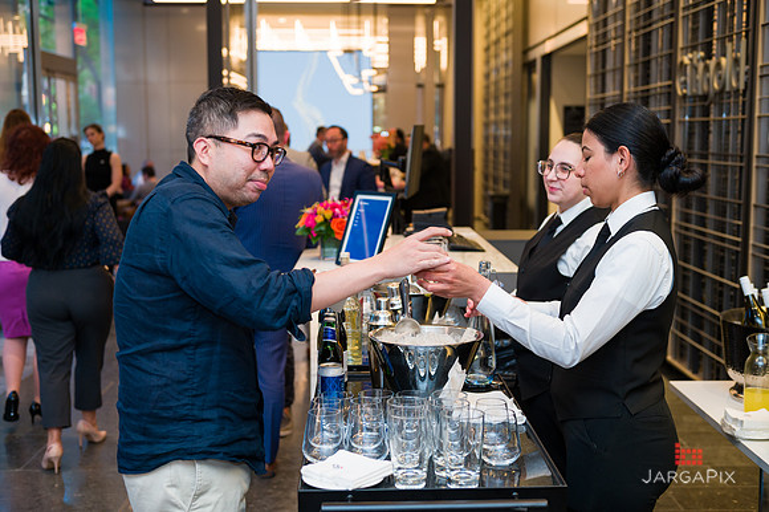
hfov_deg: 41.1
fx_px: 1025
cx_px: 384
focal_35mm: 48
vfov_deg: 28.0
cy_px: 256
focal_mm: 48
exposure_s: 1/200
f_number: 4
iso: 400
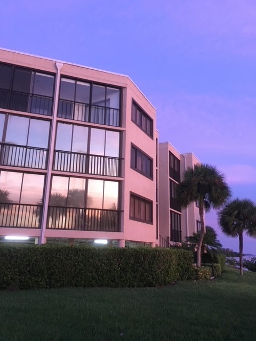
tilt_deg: +14.1
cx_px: 128
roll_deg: -1.4
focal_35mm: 29
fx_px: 286
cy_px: 170
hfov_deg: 48.2
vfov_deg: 61.7
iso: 125
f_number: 2.2
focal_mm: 4.15
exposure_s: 1/30
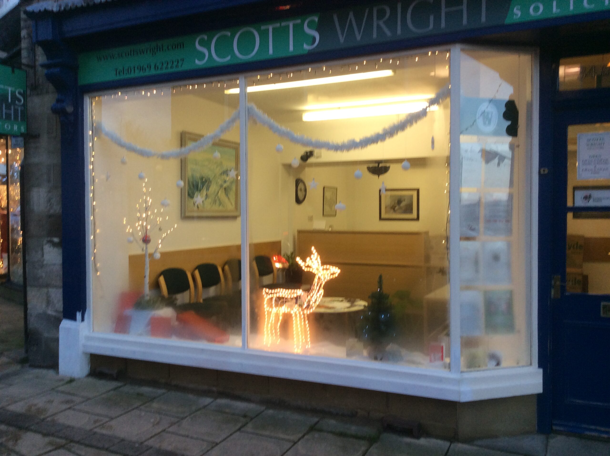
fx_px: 563
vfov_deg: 44.1
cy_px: 228
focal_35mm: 32
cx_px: 305
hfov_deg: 56.9
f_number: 2.4
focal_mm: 3.3
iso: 50
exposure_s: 1/25
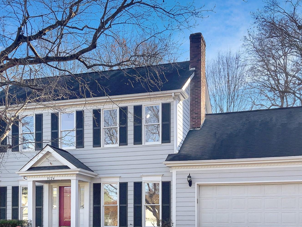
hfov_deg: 42.0
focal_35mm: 45
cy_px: 173
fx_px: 393
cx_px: 163
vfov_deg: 31.5
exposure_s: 1/580
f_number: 1.8
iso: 16
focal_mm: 3
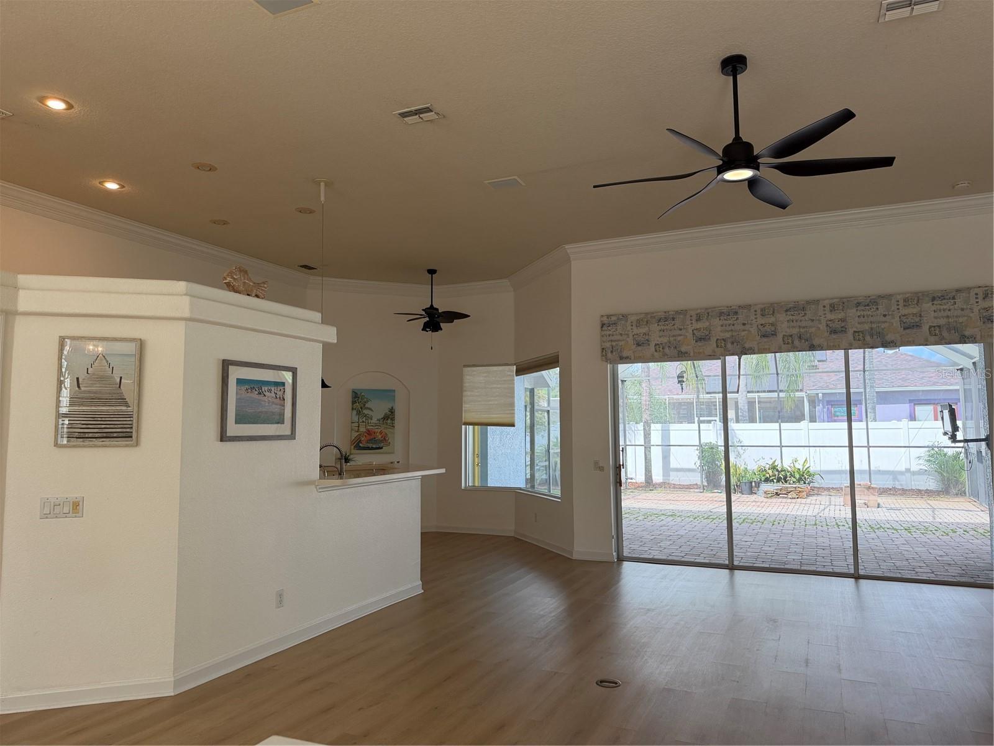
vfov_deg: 56.8
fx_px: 689
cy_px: 373
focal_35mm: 24
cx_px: 497
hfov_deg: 71.6
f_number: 1.78
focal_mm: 6.76
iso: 100
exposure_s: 1/360
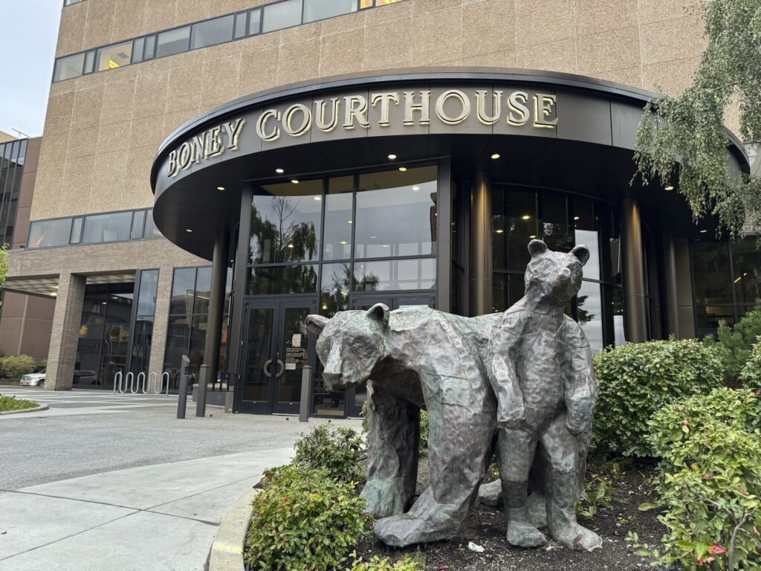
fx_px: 528
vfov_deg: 56.8
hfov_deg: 71.6
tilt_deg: +10.4
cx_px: 380
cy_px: 286
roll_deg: -3.4
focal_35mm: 24
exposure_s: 1/60
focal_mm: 6.76
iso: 250
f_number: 1.78
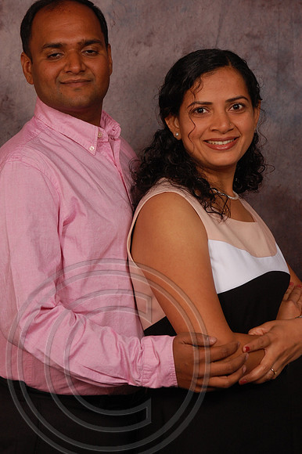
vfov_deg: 23.4
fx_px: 1096
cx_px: 151
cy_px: 227
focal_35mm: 87
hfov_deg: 15.7
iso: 400
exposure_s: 1/200
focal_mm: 58
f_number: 5.6
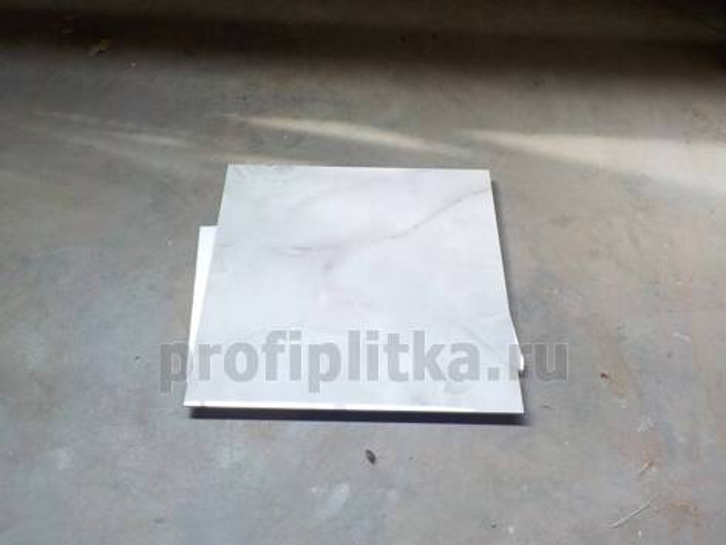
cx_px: 363
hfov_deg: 59.9
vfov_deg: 46.8
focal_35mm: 30
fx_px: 630
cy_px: 272
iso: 180
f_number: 3.3
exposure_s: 1/30
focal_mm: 4.1
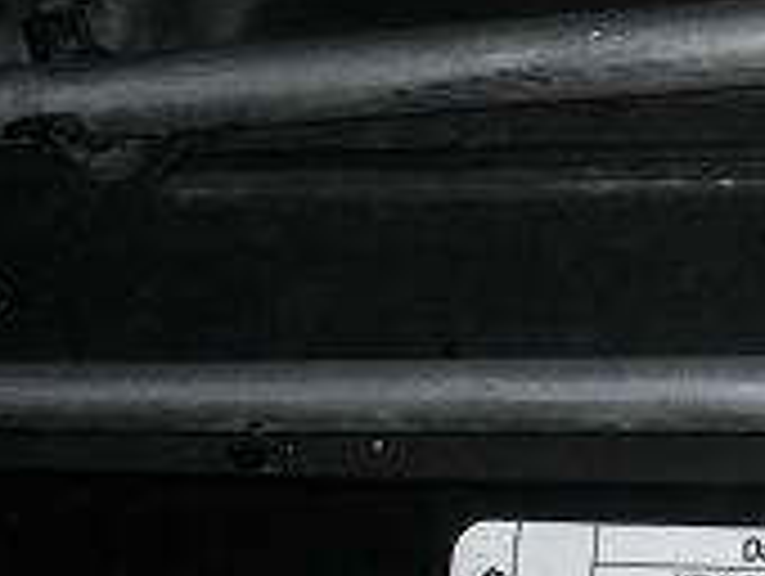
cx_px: 1080
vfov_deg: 10.8
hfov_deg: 13.7
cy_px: 202
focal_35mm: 137
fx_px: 3032
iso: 64
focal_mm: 6.3
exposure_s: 1/60
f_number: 3.5
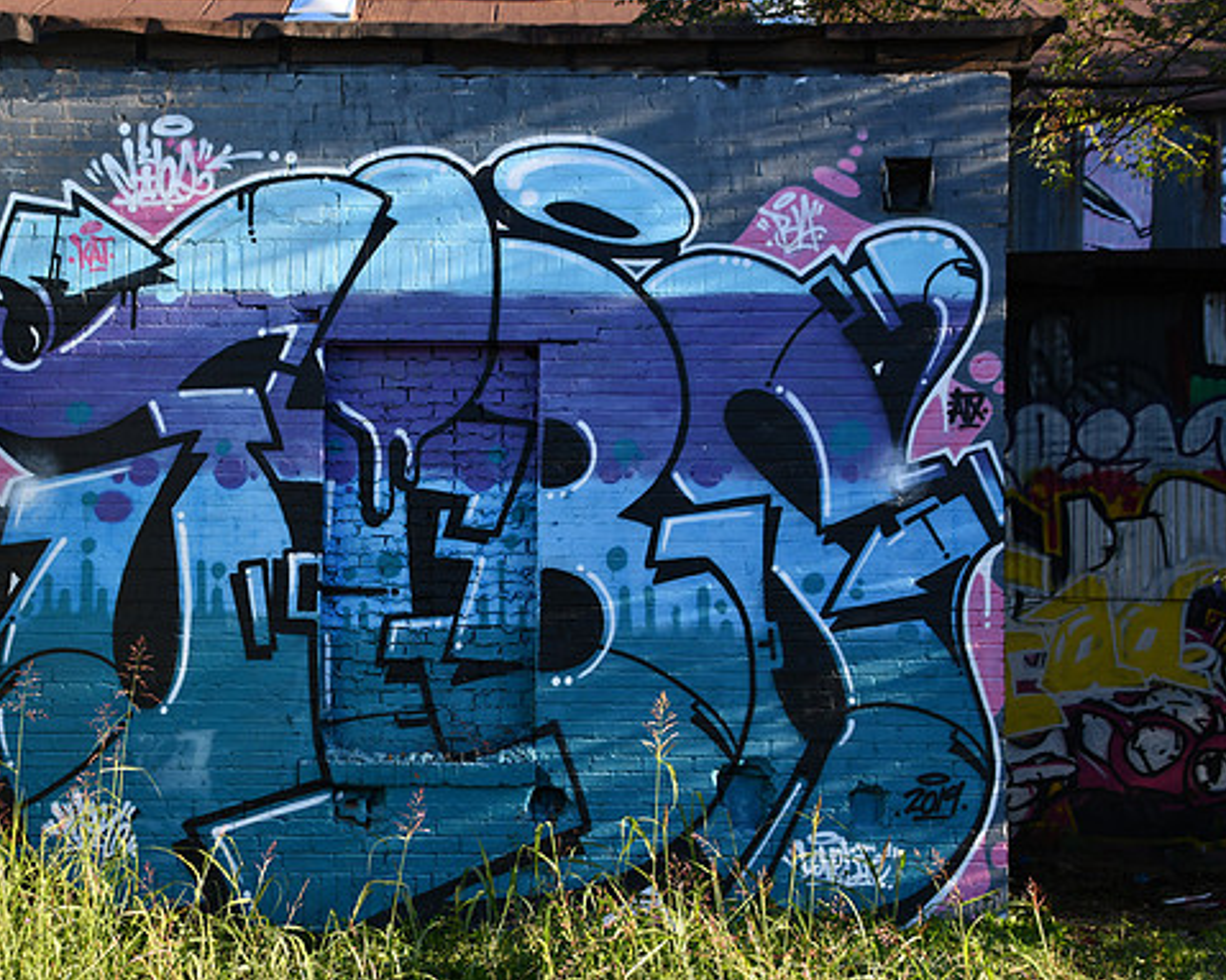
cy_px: 487
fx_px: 2721
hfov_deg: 25.3
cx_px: 494
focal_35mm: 75
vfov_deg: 20.4
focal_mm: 44
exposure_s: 1/250
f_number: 7.1
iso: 200
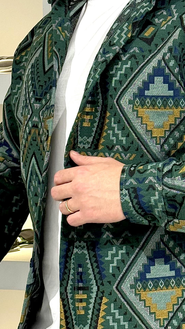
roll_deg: -0.4
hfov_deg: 11.1
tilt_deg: -4.7
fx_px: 950
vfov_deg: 19.6
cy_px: 145
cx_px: 132
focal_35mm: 109
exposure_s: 1/100
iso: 125
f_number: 1.78
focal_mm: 6.76
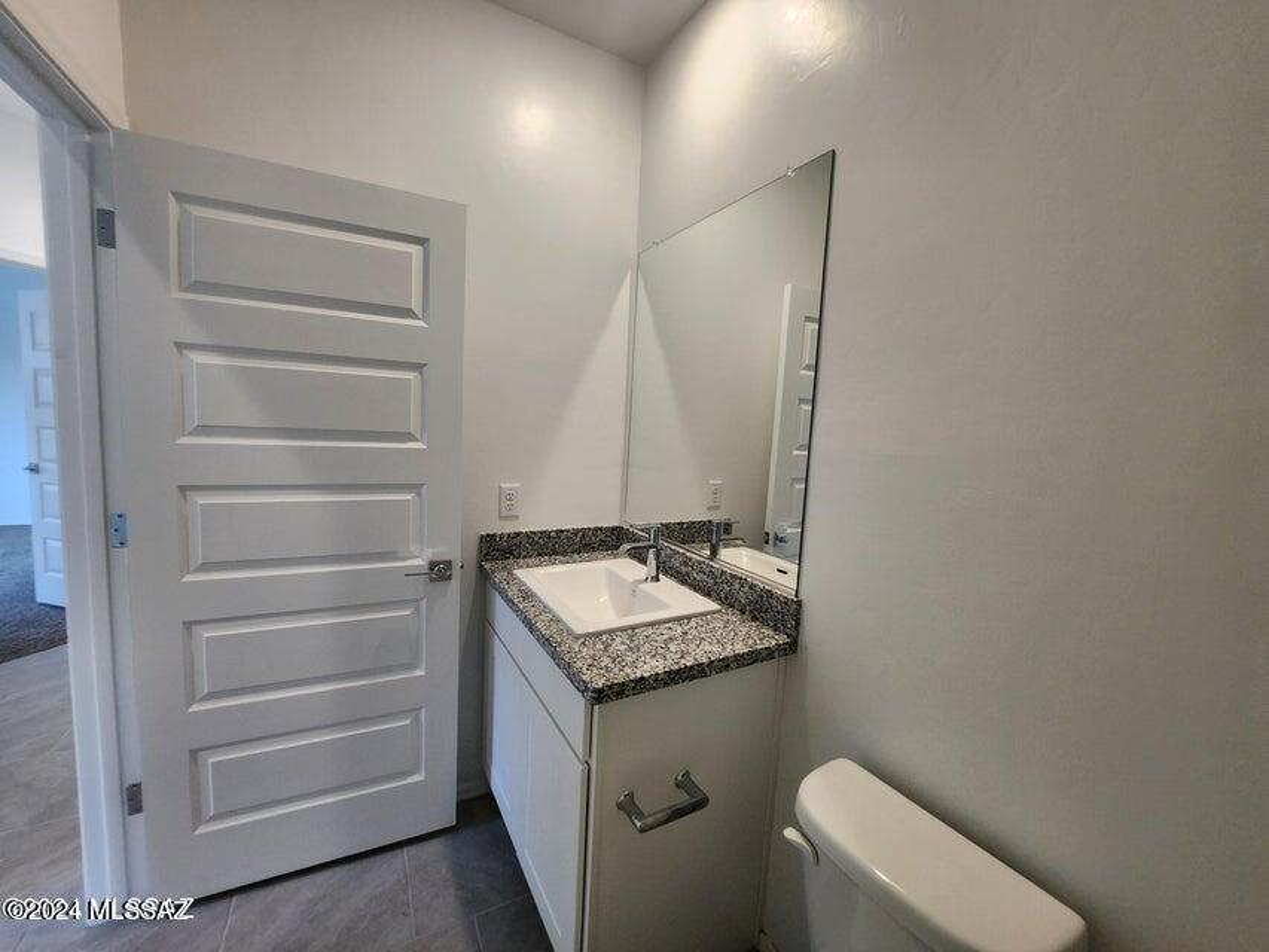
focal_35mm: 13
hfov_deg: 106.2
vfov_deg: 89.9
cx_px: 634
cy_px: 476
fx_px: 477
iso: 125
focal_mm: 1.7
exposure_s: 1/60
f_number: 2.2
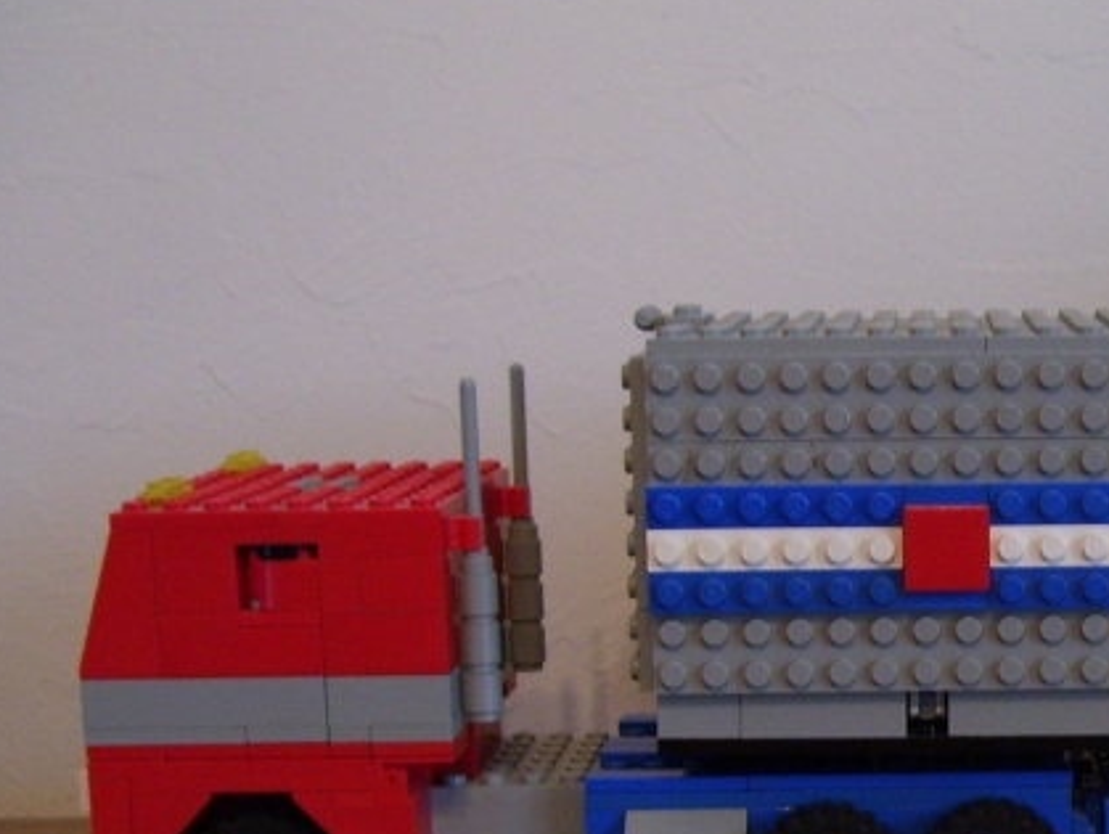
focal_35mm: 75
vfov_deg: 19.5
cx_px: 1109
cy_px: 638
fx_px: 2405
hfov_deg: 24.8
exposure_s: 1/8
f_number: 2.7
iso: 160
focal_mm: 6
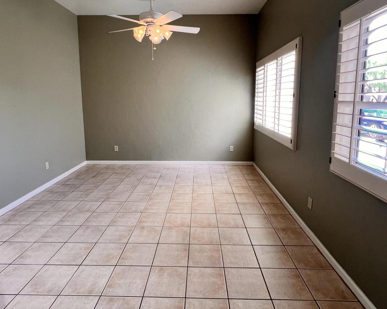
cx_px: 193
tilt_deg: -6.8
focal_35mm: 19
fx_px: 218
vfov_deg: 70.3
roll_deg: -0.5
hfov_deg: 83.3
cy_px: 129
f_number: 1.8
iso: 80
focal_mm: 1.57
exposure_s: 1/120
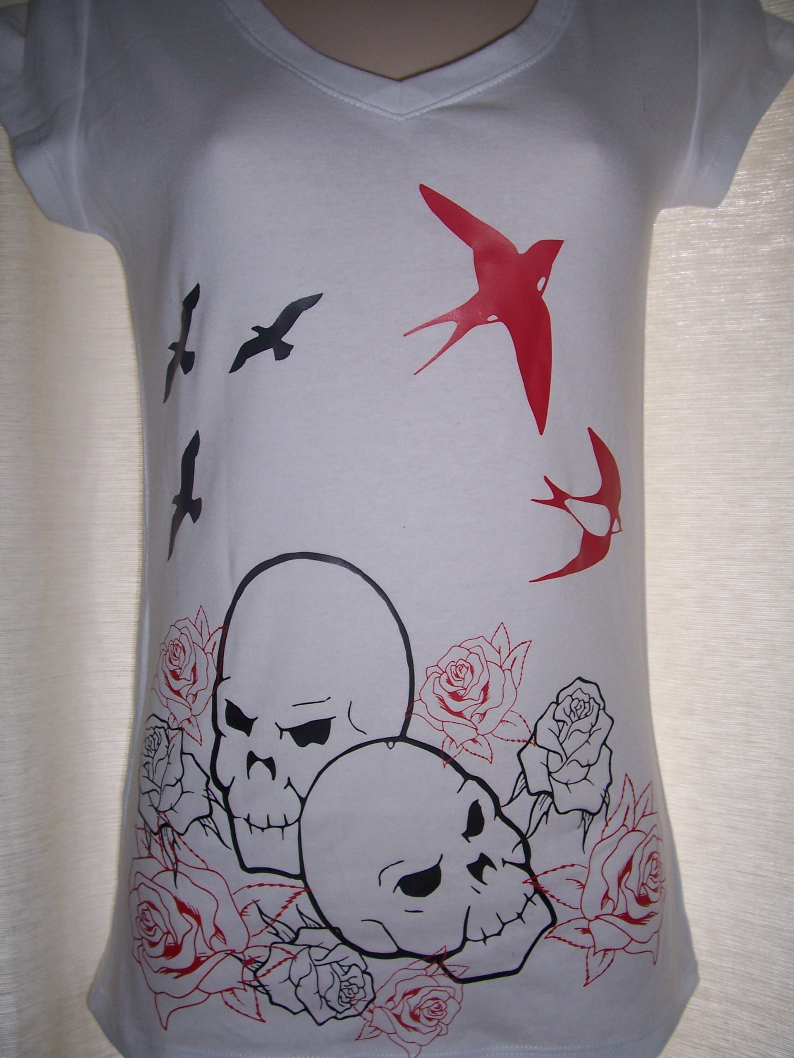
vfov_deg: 54.0
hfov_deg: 41.8
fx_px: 1040
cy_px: 529
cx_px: 397
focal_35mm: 34
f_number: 2.7
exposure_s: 1/60
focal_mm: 5.6
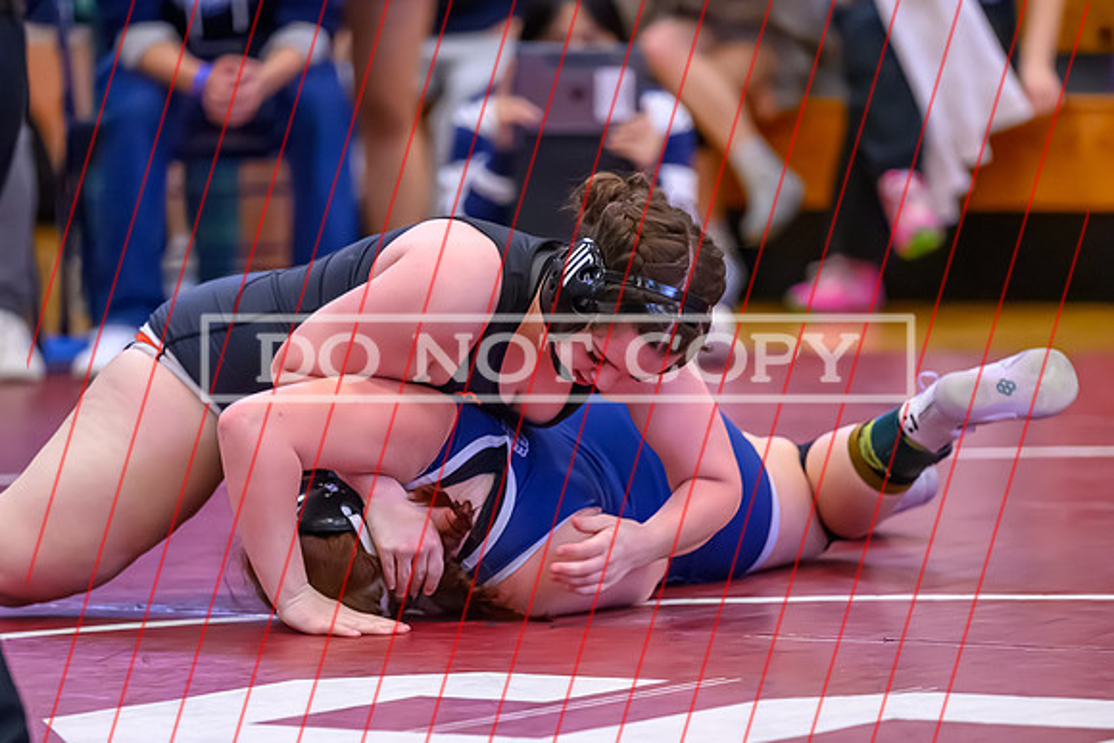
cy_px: 479
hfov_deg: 7.8
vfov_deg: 5.2
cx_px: 504
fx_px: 8165
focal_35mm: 264
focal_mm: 180
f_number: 2.8
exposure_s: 1/640
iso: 10000
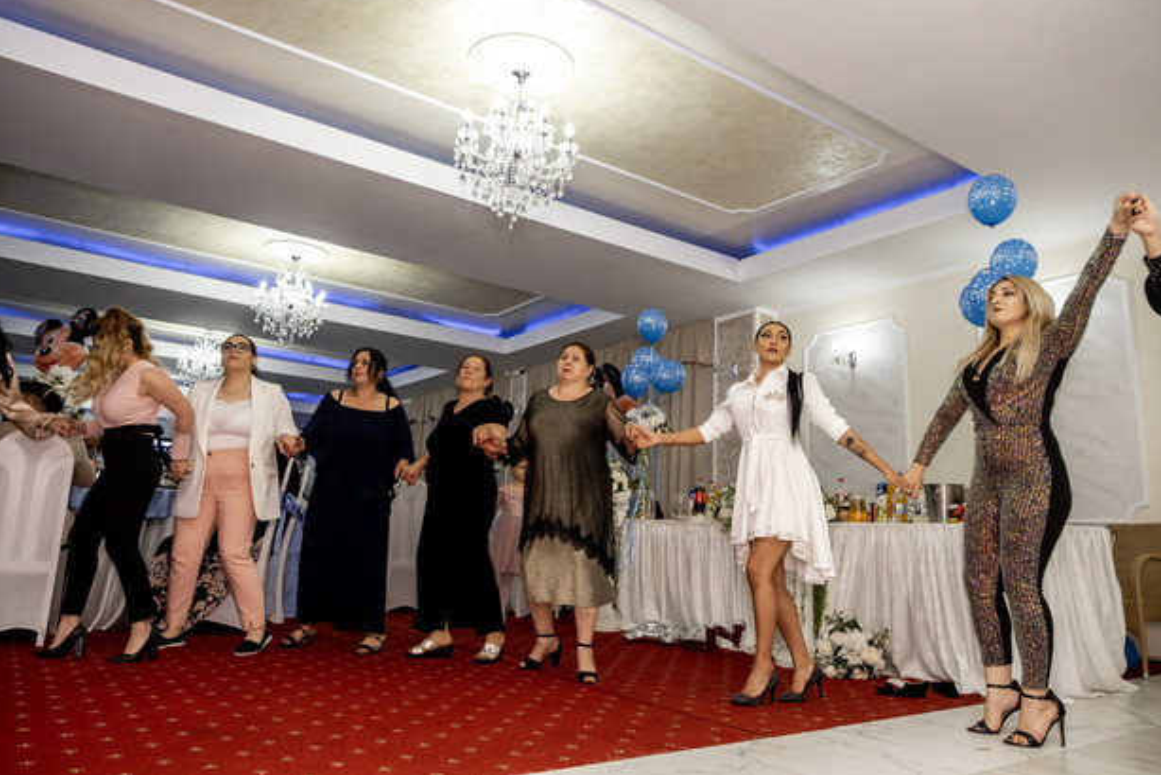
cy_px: 375
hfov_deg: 71.5
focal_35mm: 25
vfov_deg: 51.3
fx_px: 807
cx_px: 575
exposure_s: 1/160
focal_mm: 16
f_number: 2.8
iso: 1250
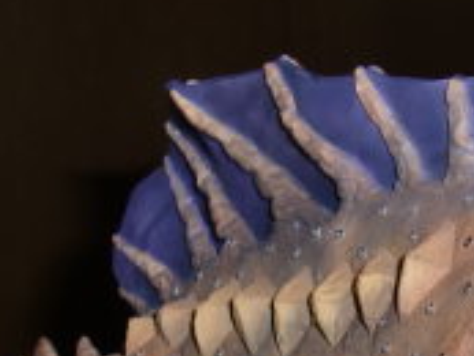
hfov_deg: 14.6
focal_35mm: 133
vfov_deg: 10.8
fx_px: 1822
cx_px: 477
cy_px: 507
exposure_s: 1/30
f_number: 7.9
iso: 64
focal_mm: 6.3
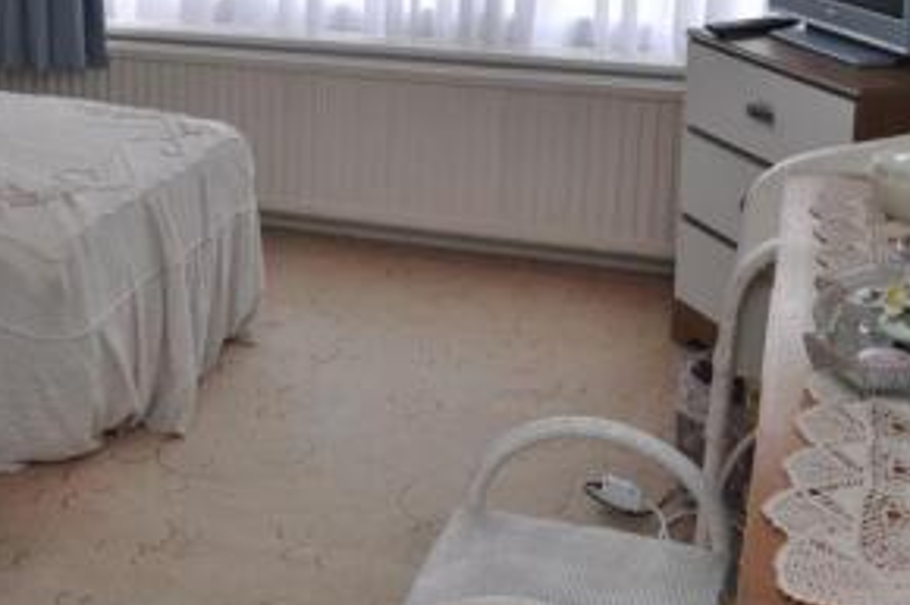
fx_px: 1541
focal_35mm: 61
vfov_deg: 21.8
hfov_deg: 29.6
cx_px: -91
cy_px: 69
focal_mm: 18
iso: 400
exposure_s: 1/100
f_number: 5
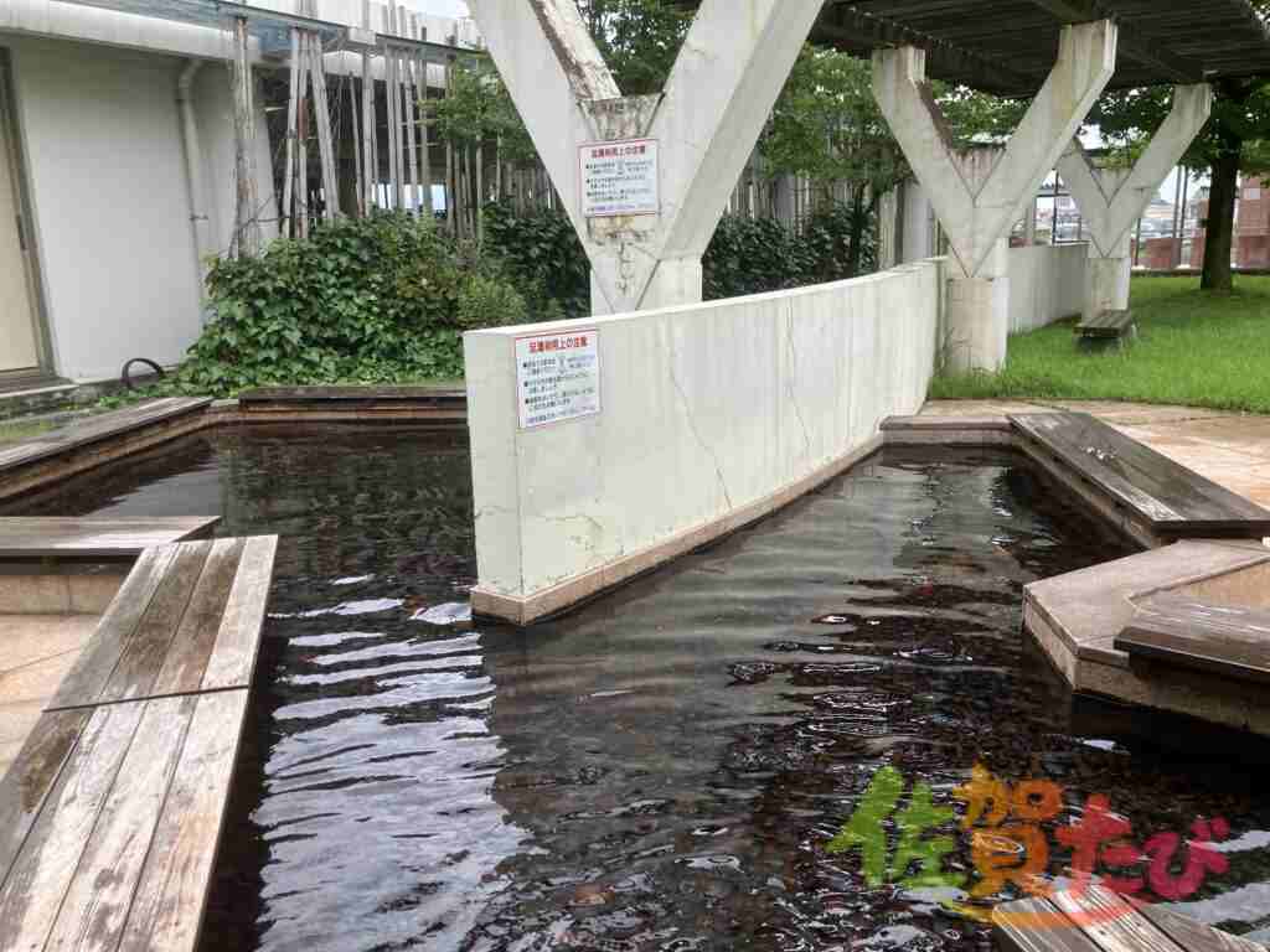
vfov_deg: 49.7
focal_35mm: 28
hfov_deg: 63.4
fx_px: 1027
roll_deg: +1.2
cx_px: 635
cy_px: 476
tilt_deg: -12.8
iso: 32
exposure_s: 1/578
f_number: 1.8
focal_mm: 3.99
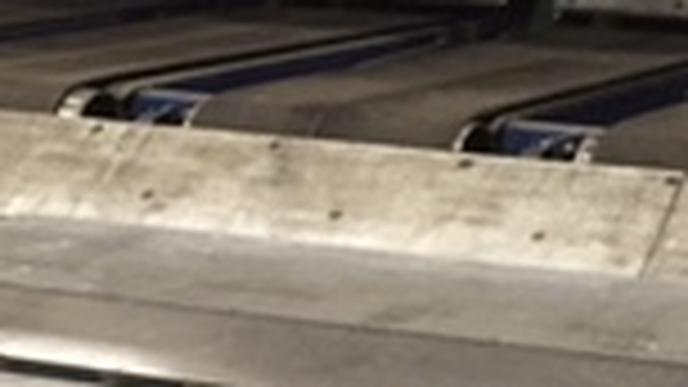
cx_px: 409
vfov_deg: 9.2
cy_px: 238
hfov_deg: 16.3
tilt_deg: -15.0
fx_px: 2408
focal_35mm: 132
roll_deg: +1.4
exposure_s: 1/30
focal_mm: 4.15
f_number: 2.2
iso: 160
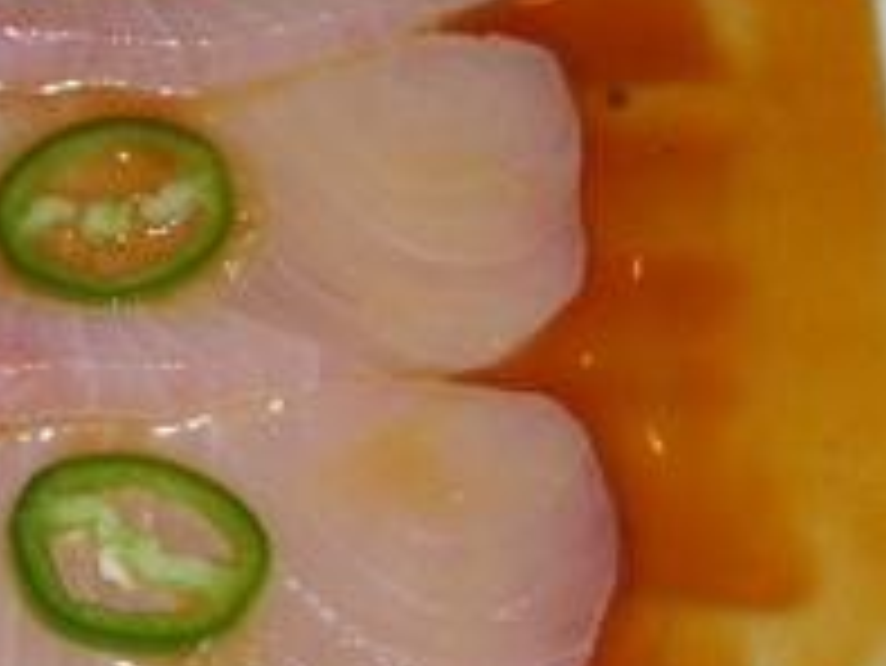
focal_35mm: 149
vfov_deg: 9.9
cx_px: -40
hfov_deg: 13.0
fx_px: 3816
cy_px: 76
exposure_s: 1/60.1
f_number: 5.4
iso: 50
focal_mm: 7.7
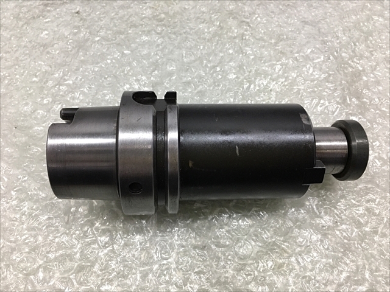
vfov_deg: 48.2
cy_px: 146
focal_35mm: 29
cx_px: 195
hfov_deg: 61.7
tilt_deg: -64.0
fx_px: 327
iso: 40
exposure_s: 1/120
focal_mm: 4.15
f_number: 2.2
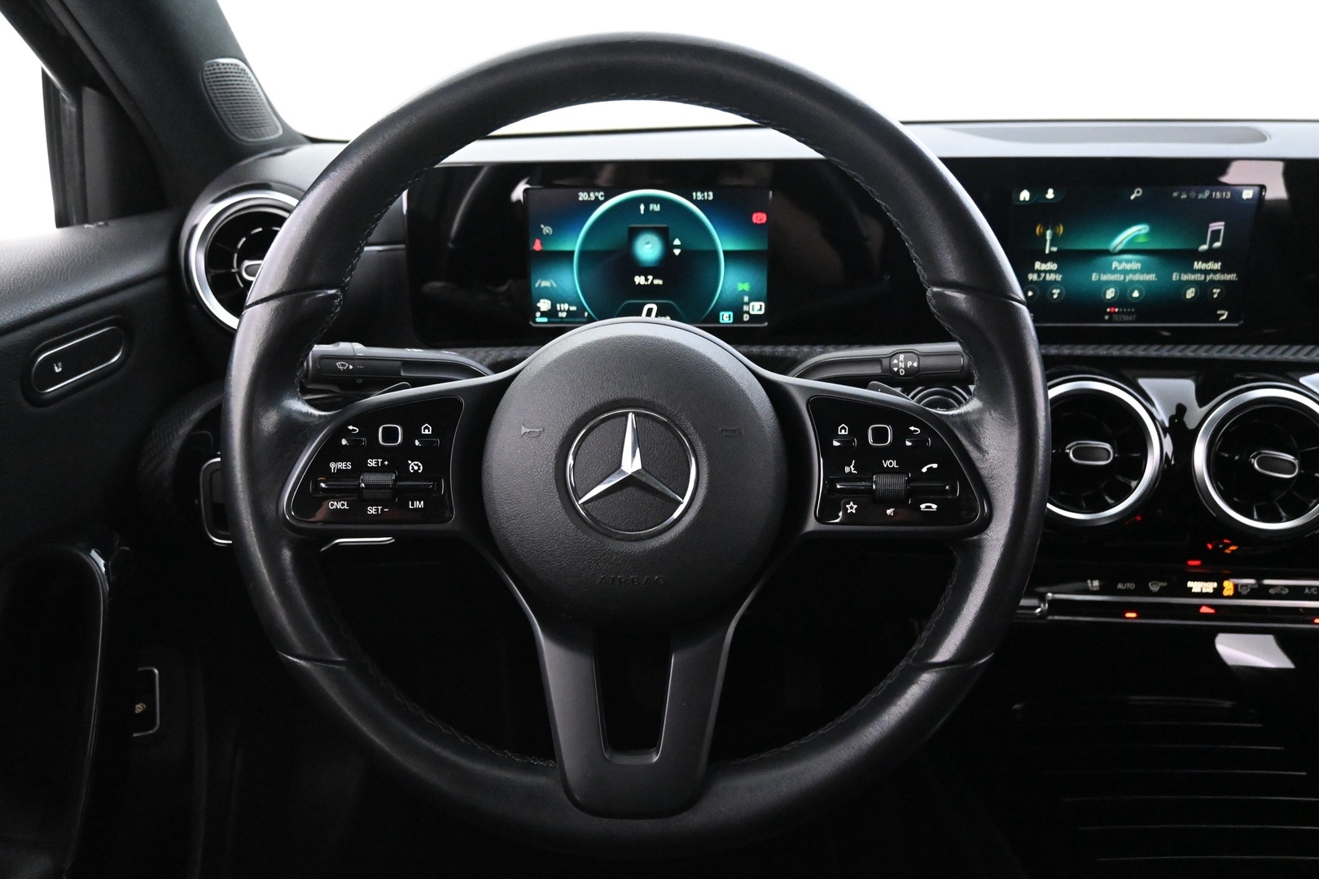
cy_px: 440
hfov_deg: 67.4
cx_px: 660
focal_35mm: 27
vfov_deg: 47.9
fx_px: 989
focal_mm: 18
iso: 8000
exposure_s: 1/30
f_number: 3.5
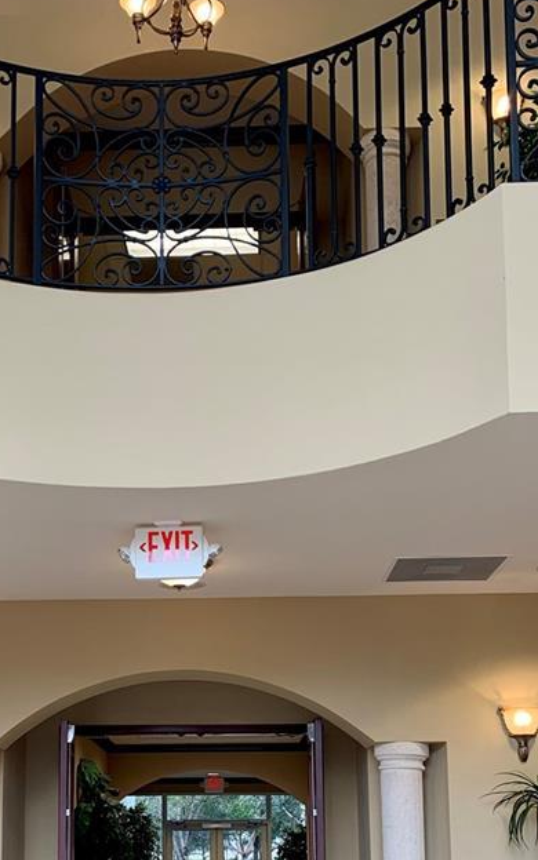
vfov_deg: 36.8
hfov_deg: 24.3
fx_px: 1243
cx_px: 166
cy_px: 696
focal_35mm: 53
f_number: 1.8
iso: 50
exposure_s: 1/121
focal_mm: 4.25
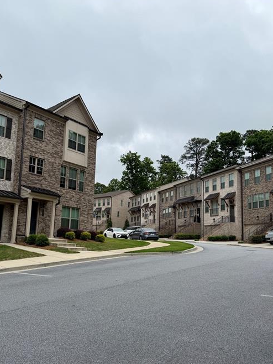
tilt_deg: +10.1
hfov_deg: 49.8
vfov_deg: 63.1
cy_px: 208
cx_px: 129
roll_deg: -1.5
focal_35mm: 28
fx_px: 294
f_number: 1.78
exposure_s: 1/3425
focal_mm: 6.76
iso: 80
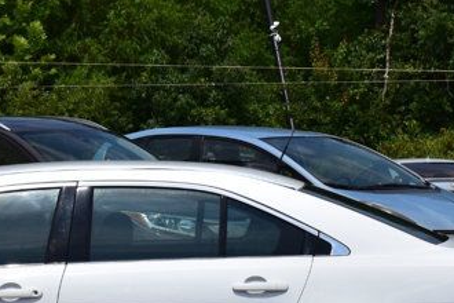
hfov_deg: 11.5
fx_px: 2232
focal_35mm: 177
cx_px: 51
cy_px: 227
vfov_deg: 7.7
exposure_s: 1/500
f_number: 11
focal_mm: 38
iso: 200
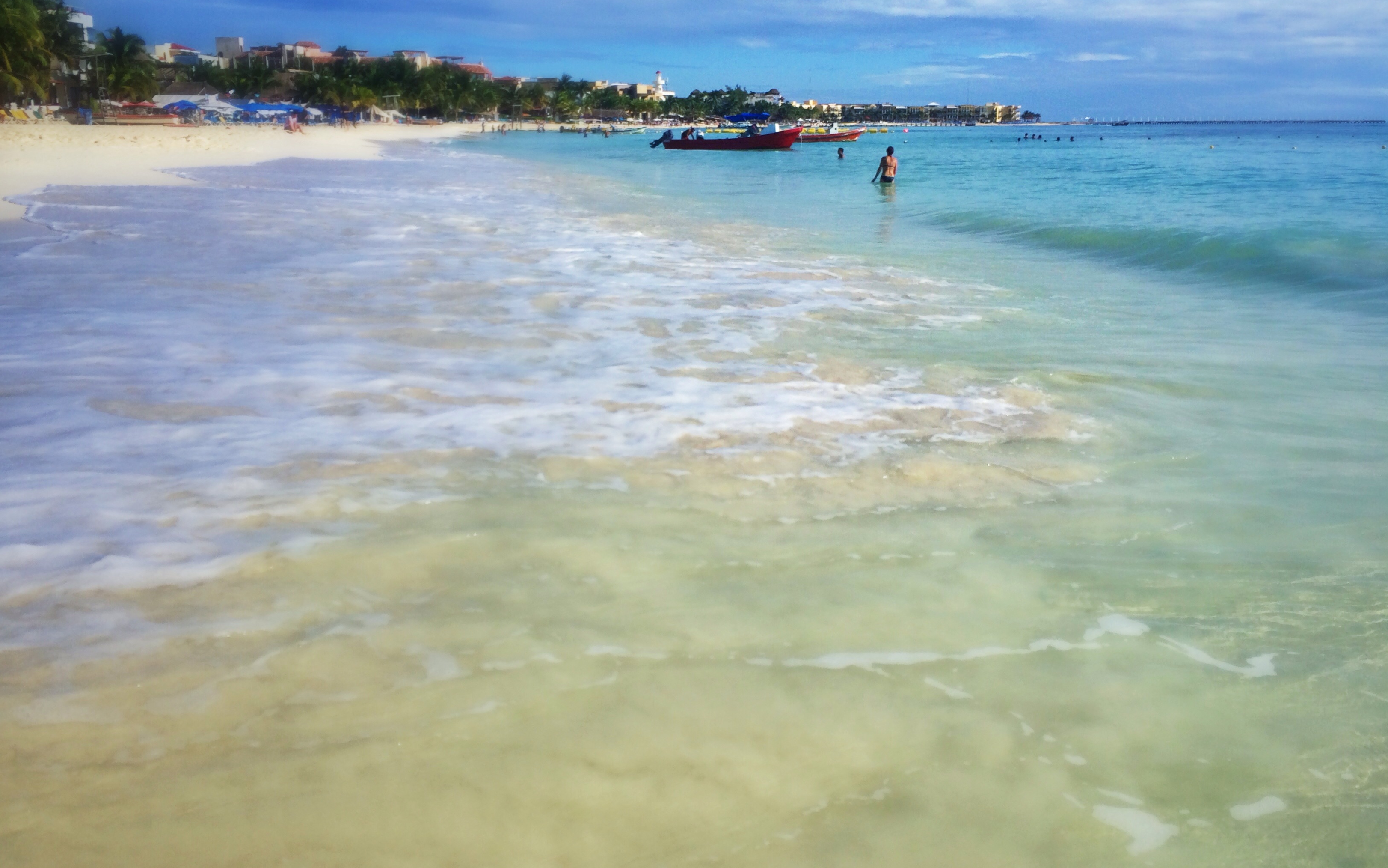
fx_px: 1210
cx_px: 697
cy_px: 374
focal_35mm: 32
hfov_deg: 59.7
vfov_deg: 39.3
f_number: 2.2
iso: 40
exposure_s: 1/4566
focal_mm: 4.12
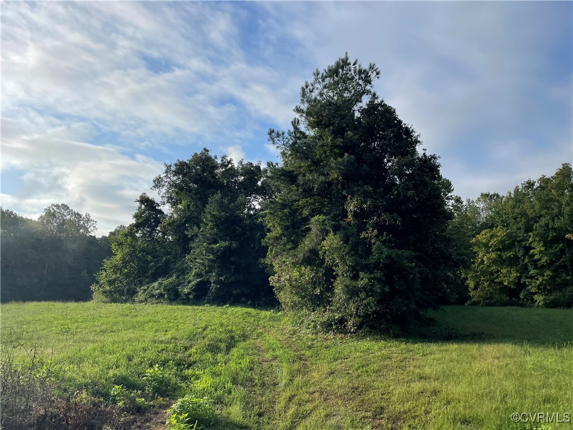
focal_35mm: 26
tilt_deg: +11.3
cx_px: 286
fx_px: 430
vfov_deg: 53.1
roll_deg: +0.2
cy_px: 215
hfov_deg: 67.3
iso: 32
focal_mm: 4.2
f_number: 1.6
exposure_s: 1/4651
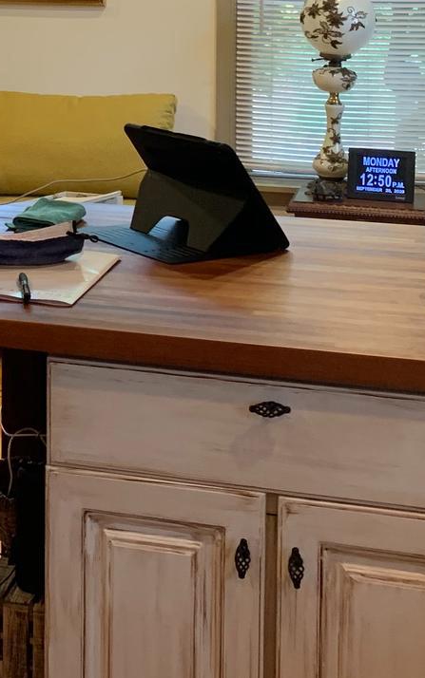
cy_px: 15
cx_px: -68
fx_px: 1462
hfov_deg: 16.0
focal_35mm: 79
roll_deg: -0.7
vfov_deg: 25.0
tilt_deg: -3.9
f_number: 1.8
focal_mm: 4.25
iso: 125
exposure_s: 1/60
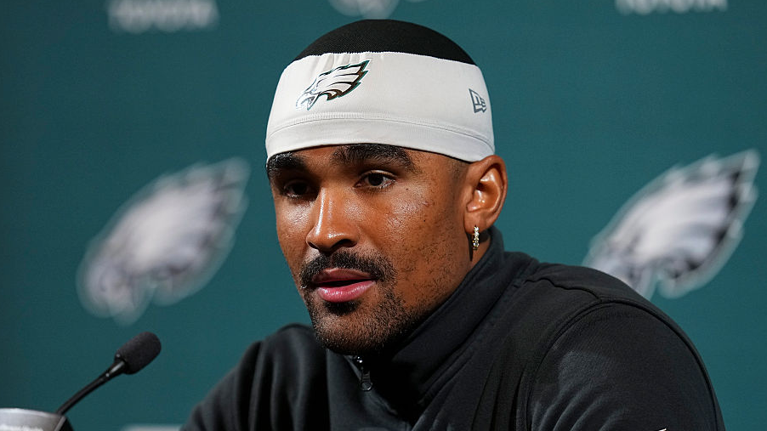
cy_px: 259
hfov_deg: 4.5
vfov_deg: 2.6
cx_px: 337
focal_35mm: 476
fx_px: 9679
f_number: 3.2
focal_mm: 400
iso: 2500
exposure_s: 1/400
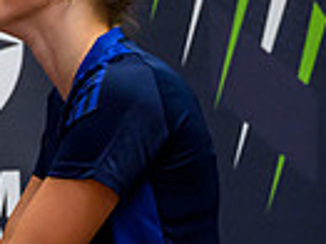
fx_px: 2277
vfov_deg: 6.0
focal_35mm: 242
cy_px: 454
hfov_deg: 8.1
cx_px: -106
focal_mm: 38
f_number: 3.5
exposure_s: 1/320
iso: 4000
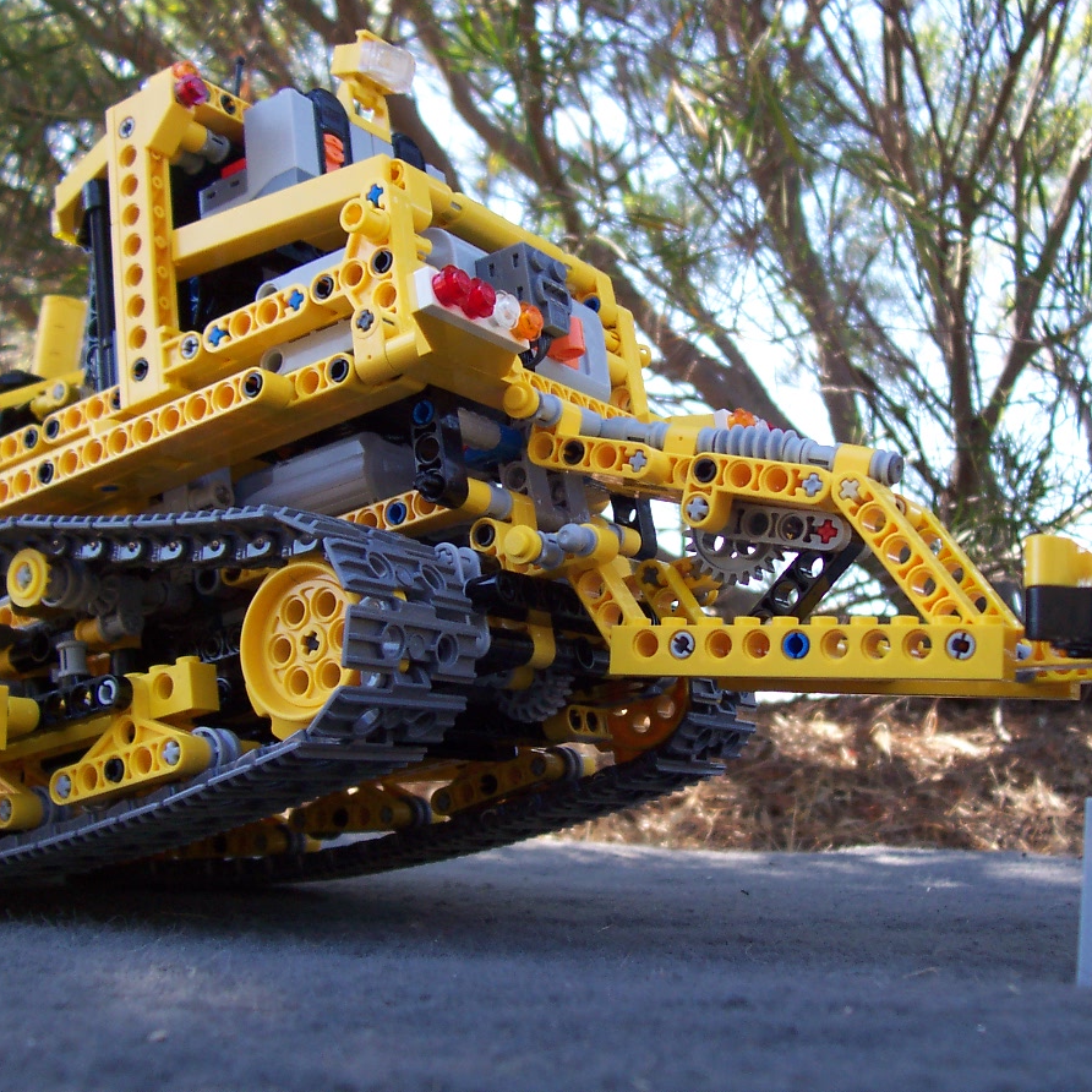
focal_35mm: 44
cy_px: 544
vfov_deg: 38.3
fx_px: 1570
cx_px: 624
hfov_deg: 38.3
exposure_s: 1/250
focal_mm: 5.6
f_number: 2.8
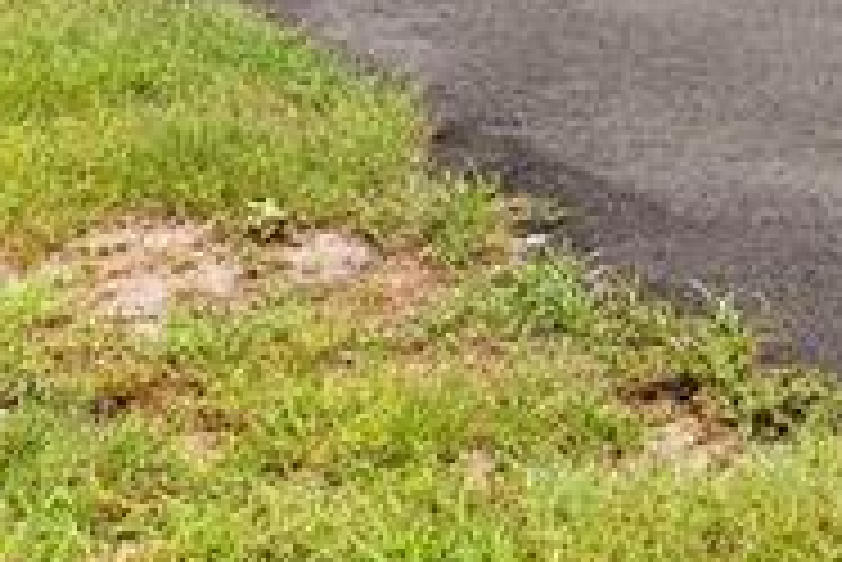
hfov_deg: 16.3
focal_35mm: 115
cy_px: -645
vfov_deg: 10.7
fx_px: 2692
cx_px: 1247
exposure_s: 1/250
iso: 100
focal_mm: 21
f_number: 8
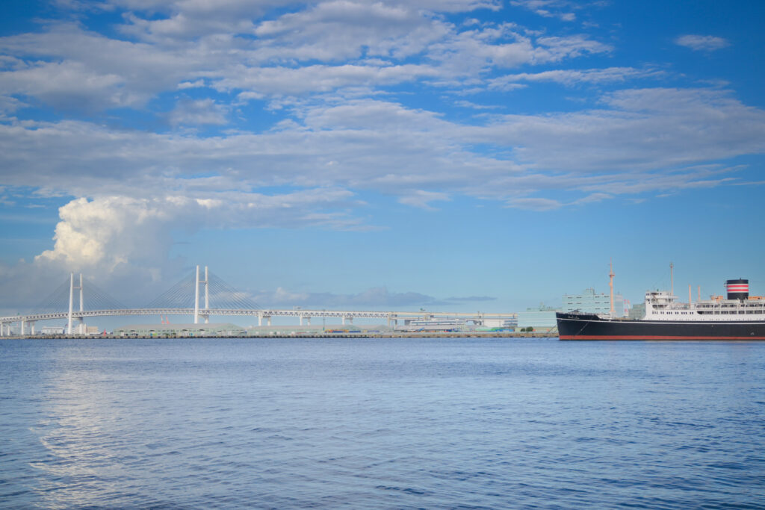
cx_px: 382
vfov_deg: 32.5
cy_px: 255
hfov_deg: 47.1
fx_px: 877
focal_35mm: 41
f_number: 4.5
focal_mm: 27.5
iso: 100
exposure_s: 1/1000
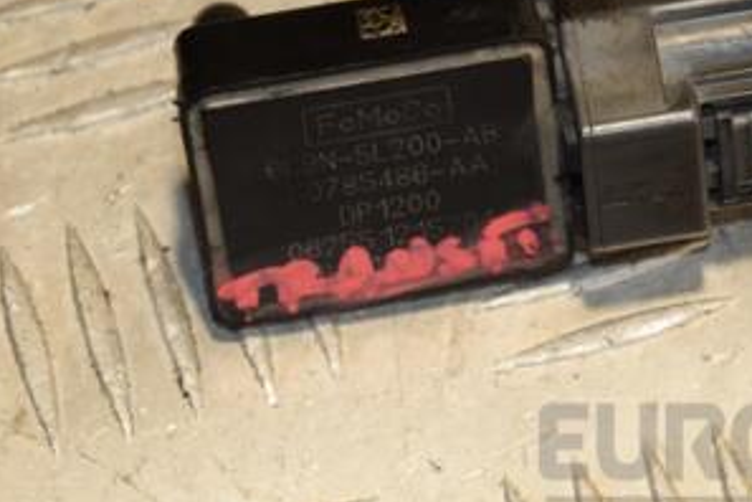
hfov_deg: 6.5
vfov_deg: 4.3
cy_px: 104
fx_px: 6642
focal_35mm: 318
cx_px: 491
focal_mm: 105
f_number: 7.1
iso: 800
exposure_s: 1/200
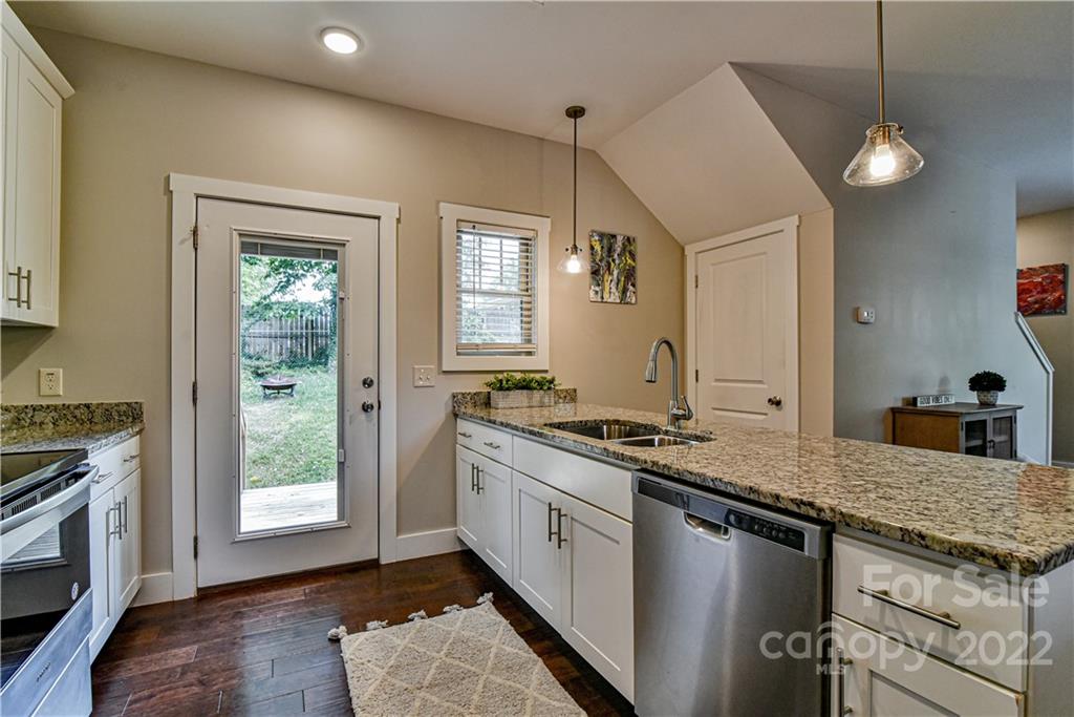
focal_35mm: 16
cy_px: 358
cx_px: 537
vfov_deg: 73.8
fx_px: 477
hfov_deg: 96.7
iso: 1600
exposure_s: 1/200
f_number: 7.1
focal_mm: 16
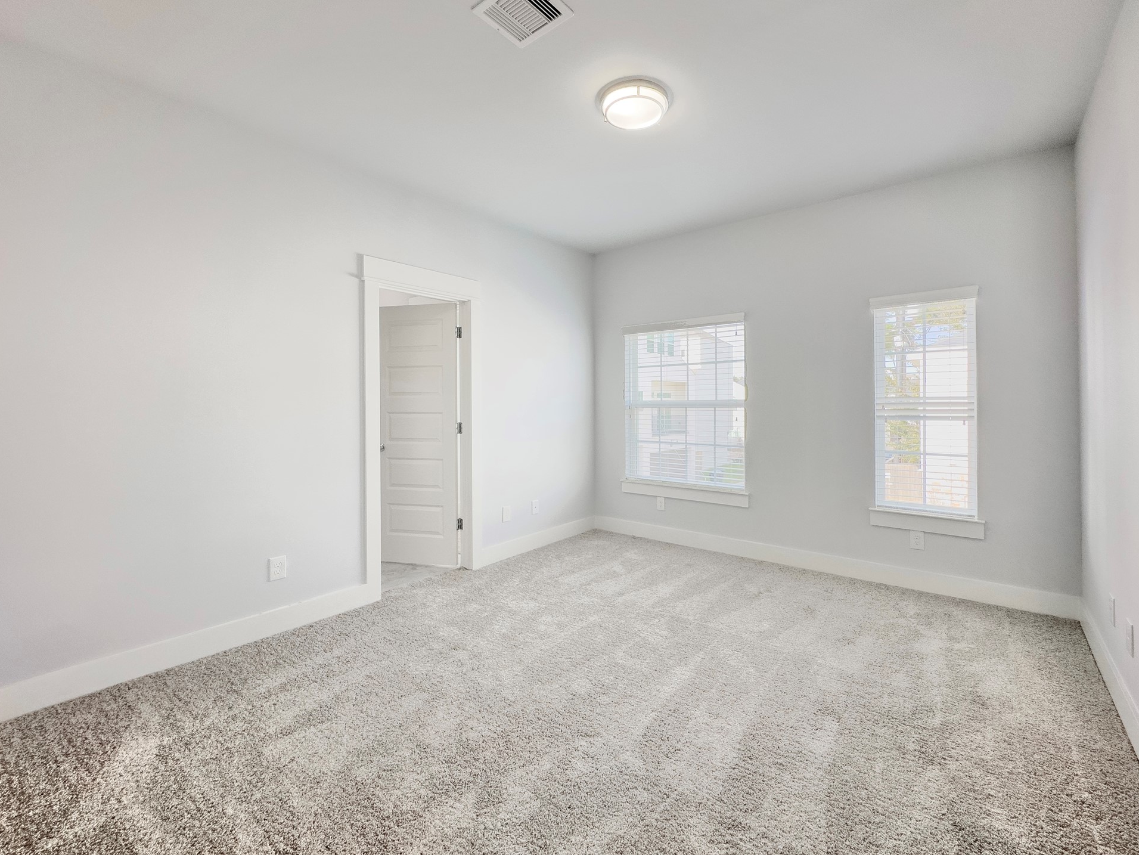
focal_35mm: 15
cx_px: 585
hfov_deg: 98.1
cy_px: 420
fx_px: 494
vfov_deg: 81.8
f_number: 2.2
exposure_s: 1/120
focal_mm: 2.22
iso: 64
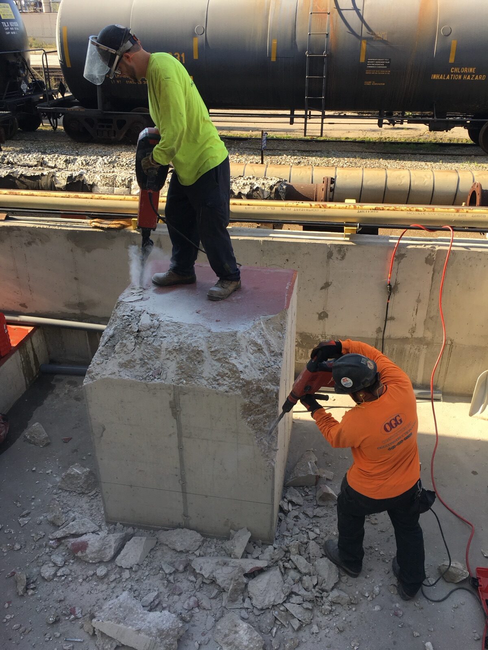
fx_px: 545
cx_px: 244
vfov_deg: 61.7
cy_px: 325
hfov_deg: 48.2
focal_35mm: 29
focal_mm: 4.15
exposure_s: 1/444
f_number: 2.2
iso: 25
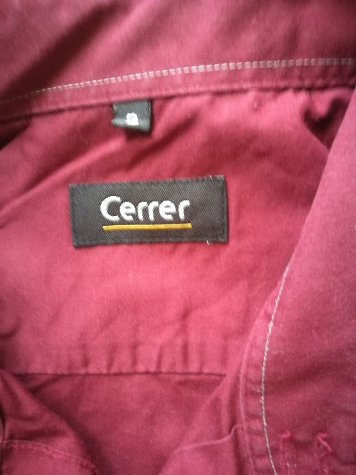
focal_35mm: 27
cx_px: 178
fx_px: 370
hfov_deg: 51.4
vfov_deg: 65.3
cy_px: 238
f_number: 2.2
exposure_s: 1/16.7
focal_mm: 4.5
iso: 2000
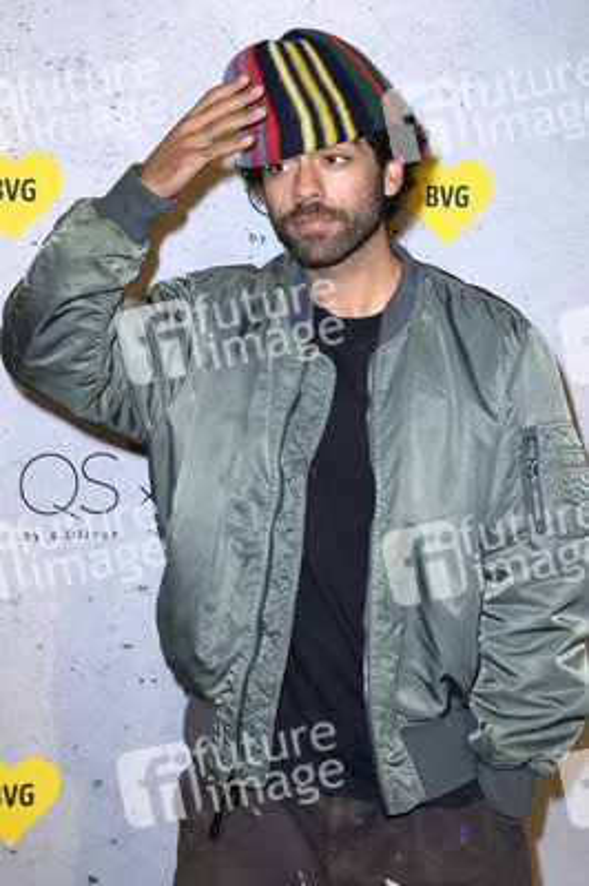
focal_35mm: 70
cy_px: 443
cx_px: 294
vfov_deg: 28.9
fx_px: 1721
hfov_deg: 19.4
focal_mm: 70
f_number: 5.6
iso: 500
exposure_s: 1/250
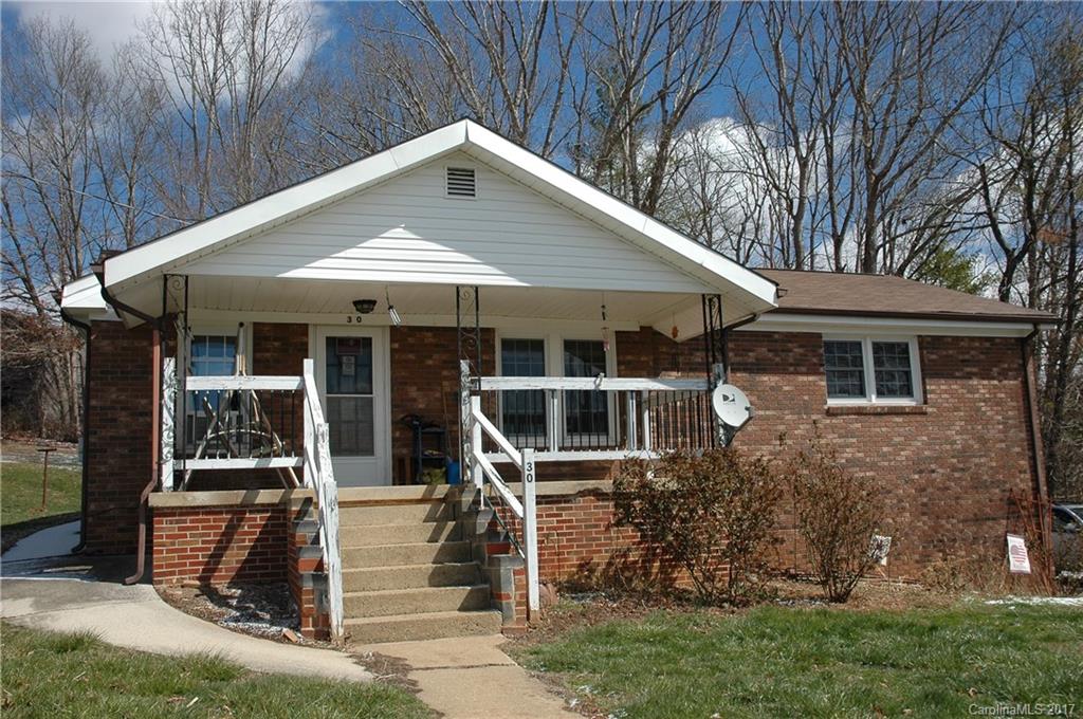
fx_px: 991
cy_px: 360
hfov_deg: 57.3
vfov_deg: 39.9
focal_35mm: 33
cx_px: 542
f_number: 8
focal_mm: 22
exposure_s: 1/500
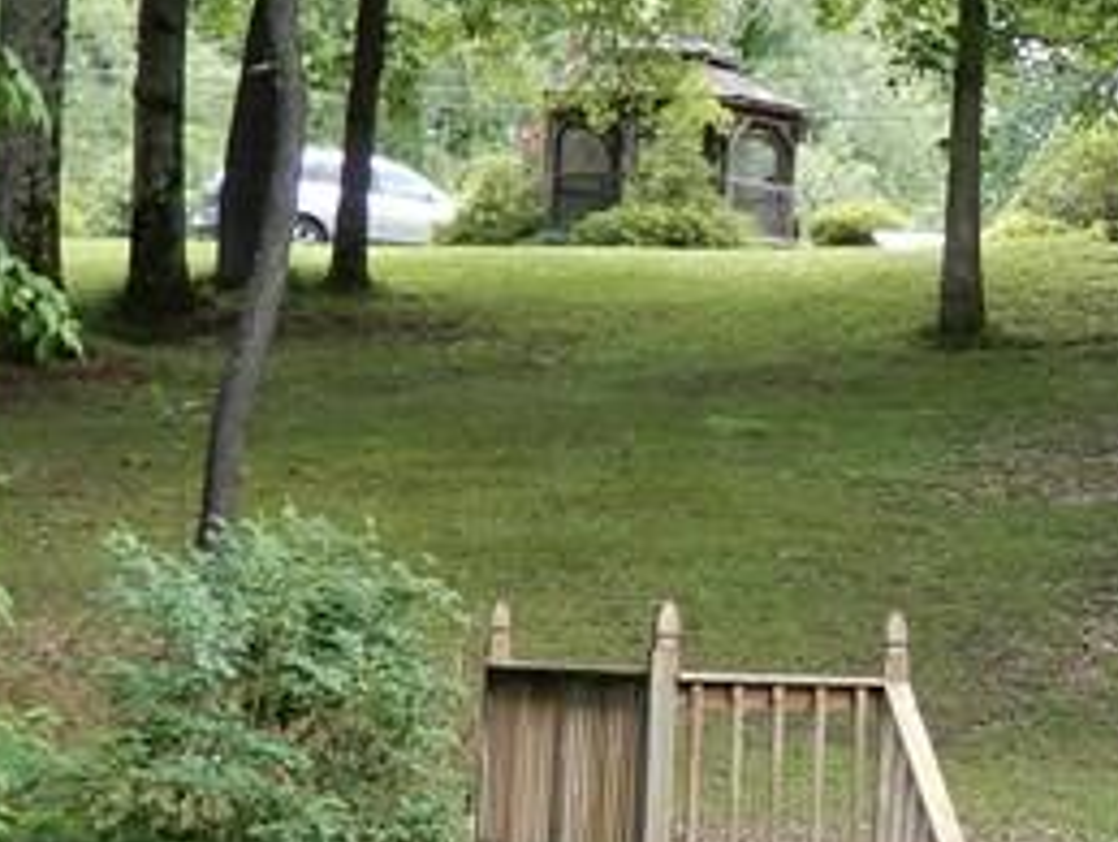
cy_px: 449
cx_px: 1532
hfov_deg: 12.6
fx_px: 4851
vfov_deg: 9.9
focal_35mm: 150
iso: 80
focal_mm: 6.8
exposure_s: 1/50
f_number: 4
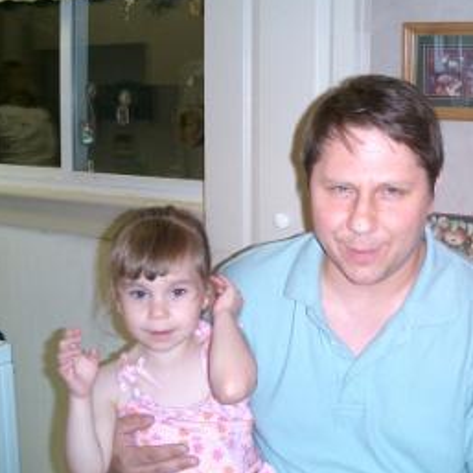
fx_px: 835
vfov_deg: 31.6
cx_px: 346
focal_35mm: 54
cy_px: 226
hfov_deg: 31.2
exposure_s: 1/40
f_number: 4.2
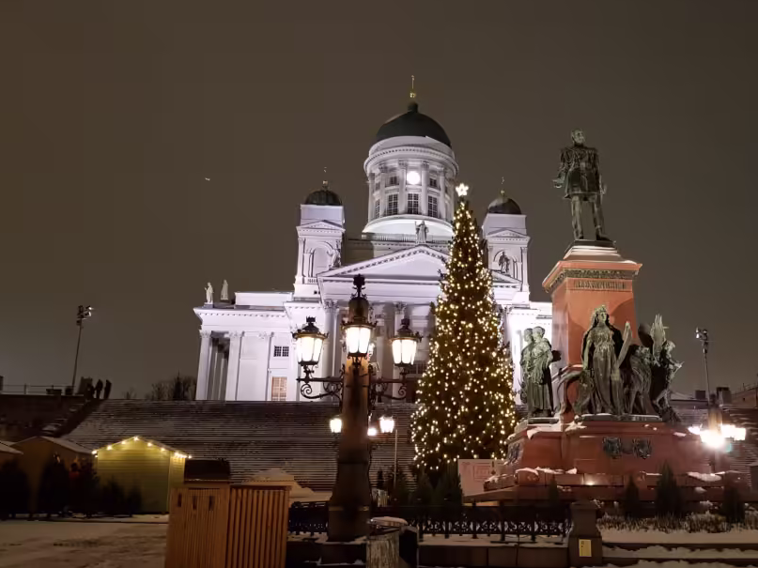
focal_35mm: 33
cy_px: 323
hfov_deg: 54.7
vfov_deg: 42.8
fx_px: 723
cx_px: 474
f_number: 1.7
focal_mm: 4.2
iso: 250
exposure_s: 1/11
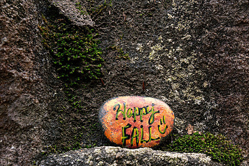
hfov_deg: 18.9
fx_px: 747
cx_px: 153
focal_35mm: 108
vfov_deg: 12.7
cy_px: 112
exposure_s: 1/160
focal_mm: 70
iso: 2000
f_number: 8
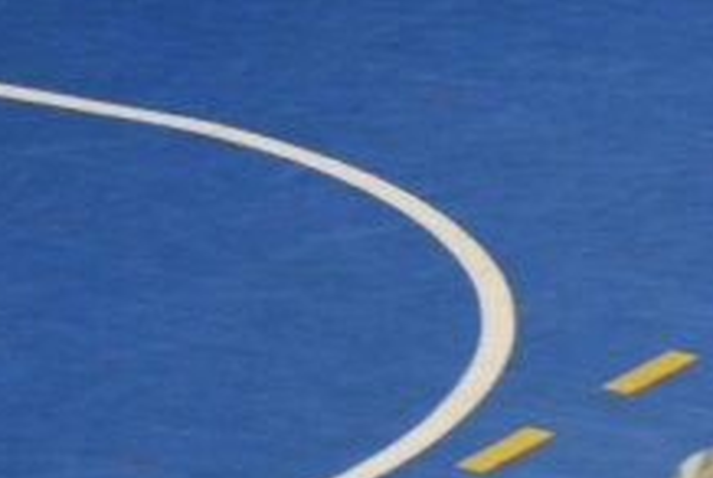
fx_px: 12871
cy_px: 327
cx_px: 1331
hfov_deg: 3.2
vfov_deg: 2.1
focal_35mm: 649
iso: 560
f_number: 4.8
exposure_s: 1/250
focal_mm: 90
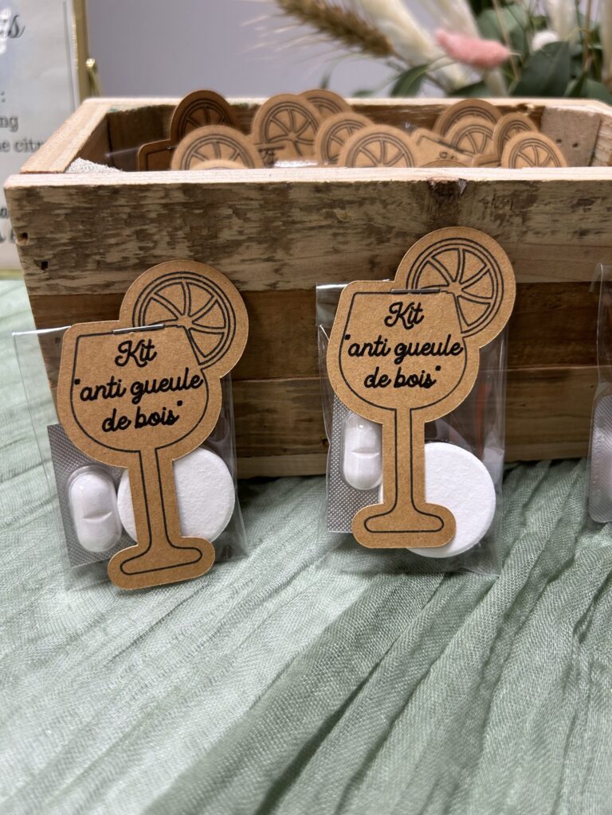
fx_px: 613
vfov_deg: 67.3
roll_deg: -2.5
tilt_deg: -35.6
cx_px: 306
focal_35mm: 26
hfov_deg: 53.1
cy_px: 408
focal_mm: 5.7
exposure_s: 1/100
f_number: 1.5
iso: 50
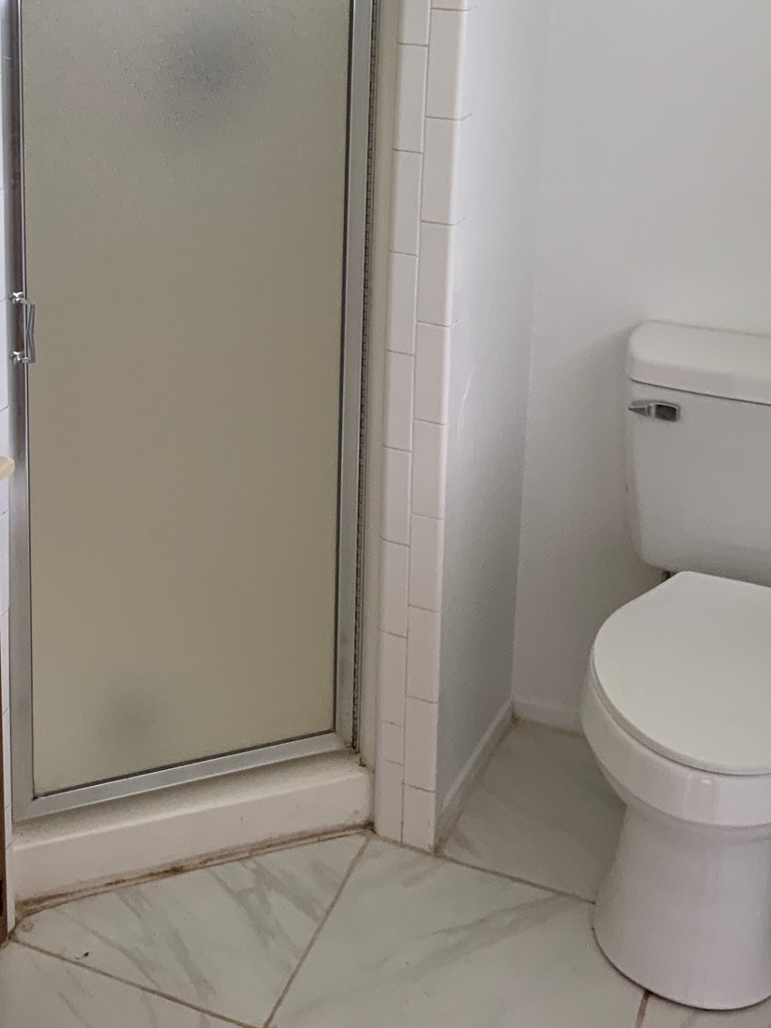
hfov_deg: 26.4
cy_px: 207
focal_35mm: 54
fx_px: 1604
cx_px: 128
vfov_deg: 34.5
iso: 80
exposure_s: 1/60
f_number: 1.8
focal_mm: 3
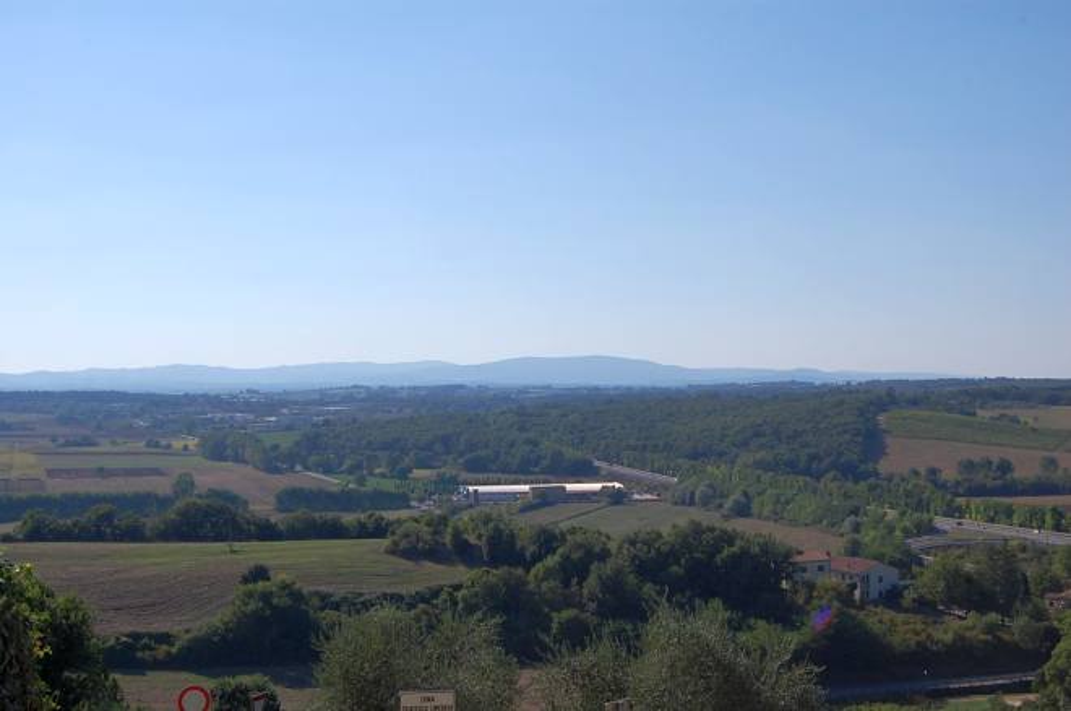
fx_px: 1515
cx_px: 536
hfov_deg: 38.9
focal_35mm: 51
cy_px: 356
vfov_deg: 26.4
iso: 200
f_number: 11
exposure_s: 1/400
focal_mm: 34
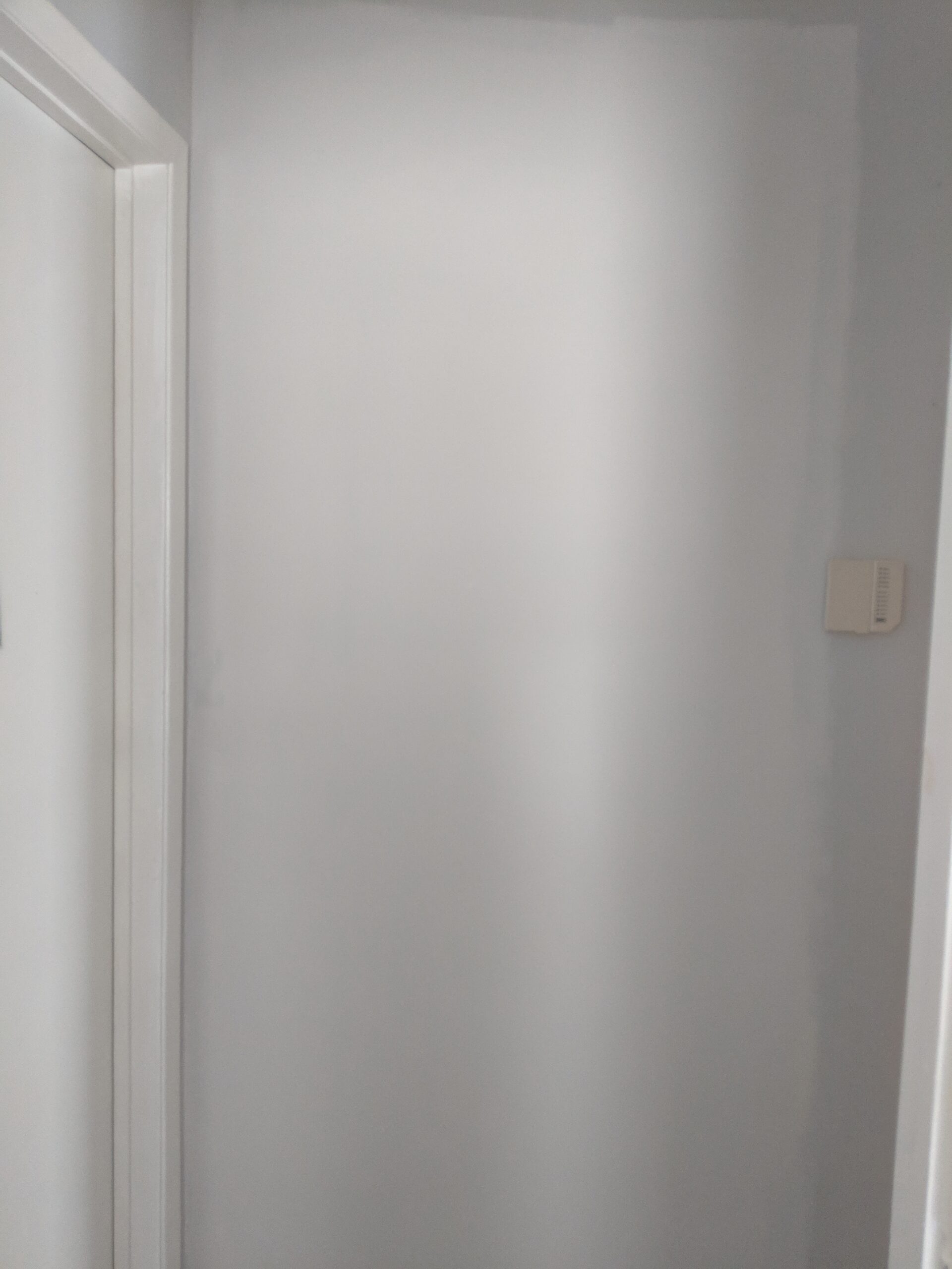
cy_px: 634
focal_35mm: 27
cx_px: 476
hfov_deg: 51.4
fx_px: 990
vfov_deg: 65.3
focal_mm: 4.44
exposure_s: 1/40.1
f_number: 1.8
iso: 527
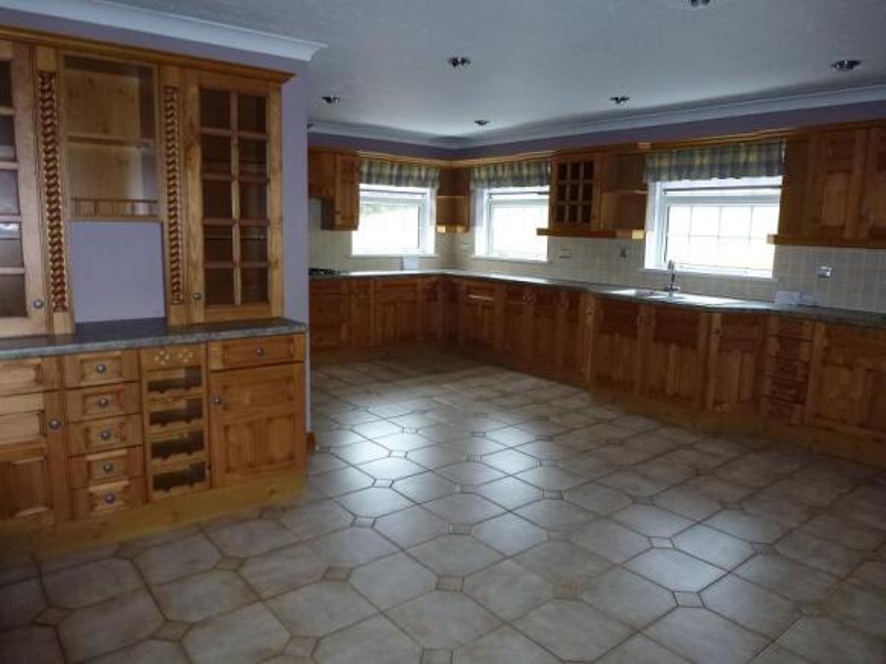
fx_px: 614
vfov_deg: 56.8
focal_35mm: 24
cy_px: 332
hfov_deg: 71.6
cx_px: 443
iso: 320
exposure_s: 1/60
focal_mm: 4.3
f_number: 3.3
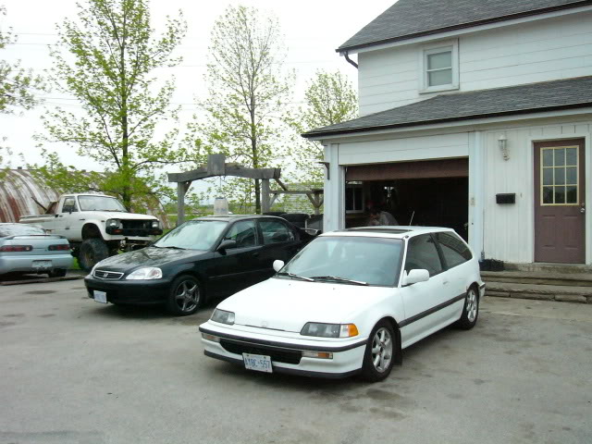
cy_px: 222
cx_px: 296
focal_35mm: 35
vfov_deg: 40.7
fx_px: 599
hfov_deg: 52.6
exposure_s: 1/320
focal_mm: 5.8
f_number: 8
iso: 400
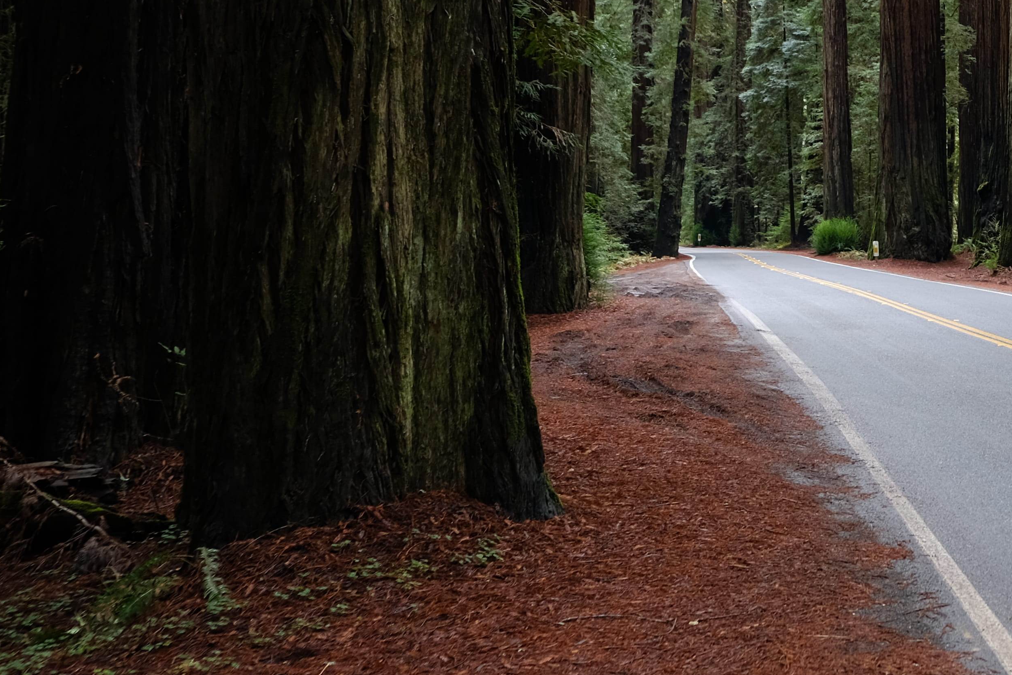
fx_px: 1968
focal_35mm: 70
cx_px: 1089
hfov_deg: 26.7
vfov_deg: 19.2
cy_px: 88
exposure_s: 1/15
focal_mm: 19.6
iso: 200
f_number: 3.2
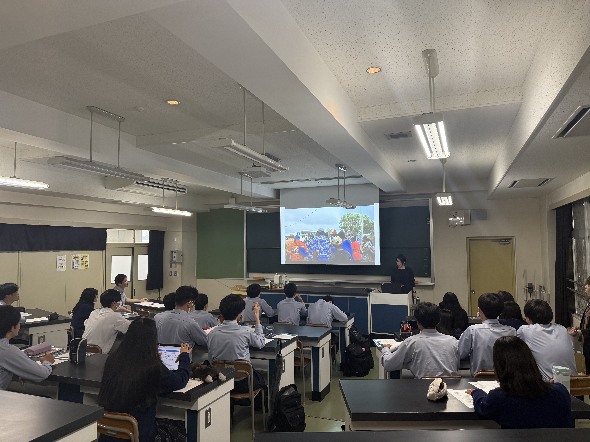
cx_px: 295
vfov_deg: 56.8
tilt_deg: +3.5
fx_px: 409
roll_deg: +0.6
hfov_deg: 71.6
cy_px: 221
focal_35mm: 24
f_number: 1.78
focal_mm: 6.76
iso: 250
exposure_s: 1/120
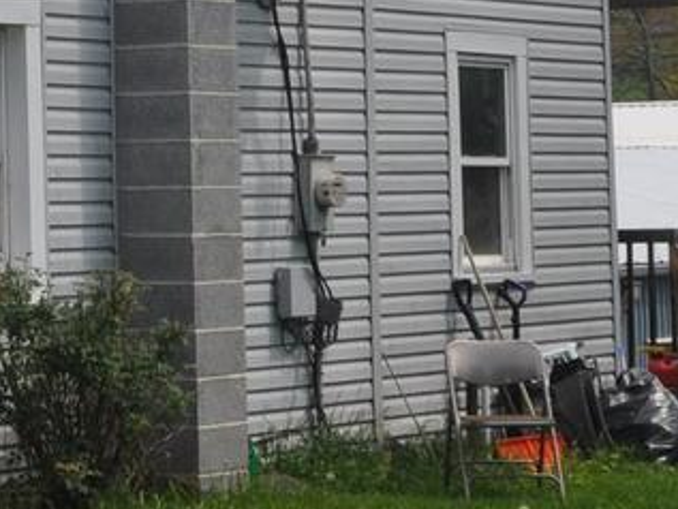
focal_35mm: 170
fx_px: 3331
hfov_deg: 11.3
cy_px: -145
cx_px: -244
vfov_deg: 8.6
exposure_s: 1/200
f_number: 13
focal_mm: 26
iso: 200
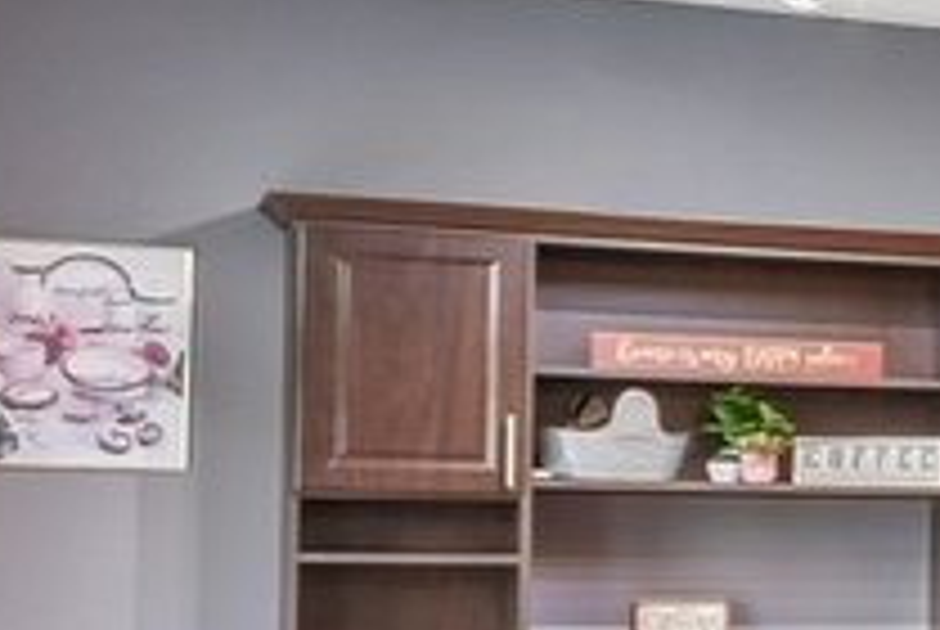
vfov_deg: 11.8
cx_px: 2640
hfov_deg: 11.8
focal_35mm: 116
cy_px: 544
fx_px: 3033
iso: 400
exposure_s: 1/2.5
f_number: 8
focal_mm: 10
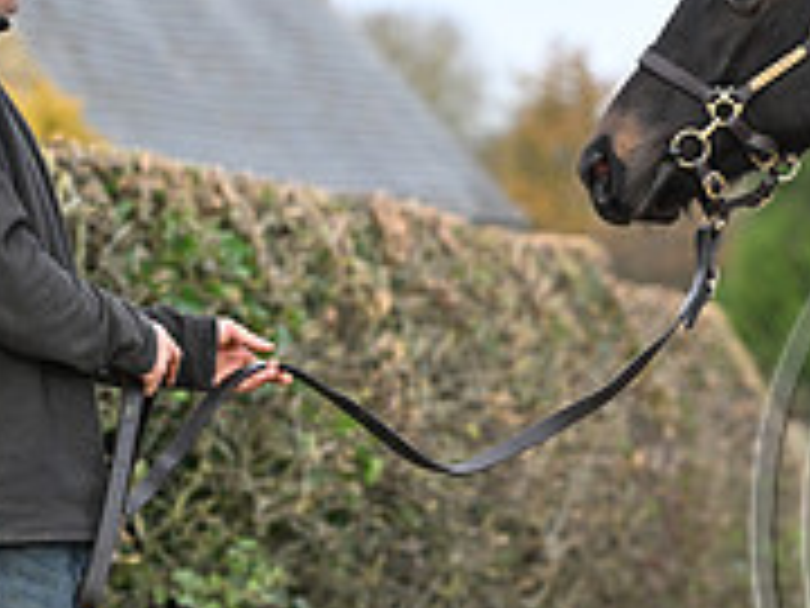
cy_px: 466
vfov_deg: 3.5
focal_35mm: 419
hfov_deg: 4.7
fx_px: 9804
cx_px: 1166
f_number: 4
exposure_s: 1/1000
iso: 1250
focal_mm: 135
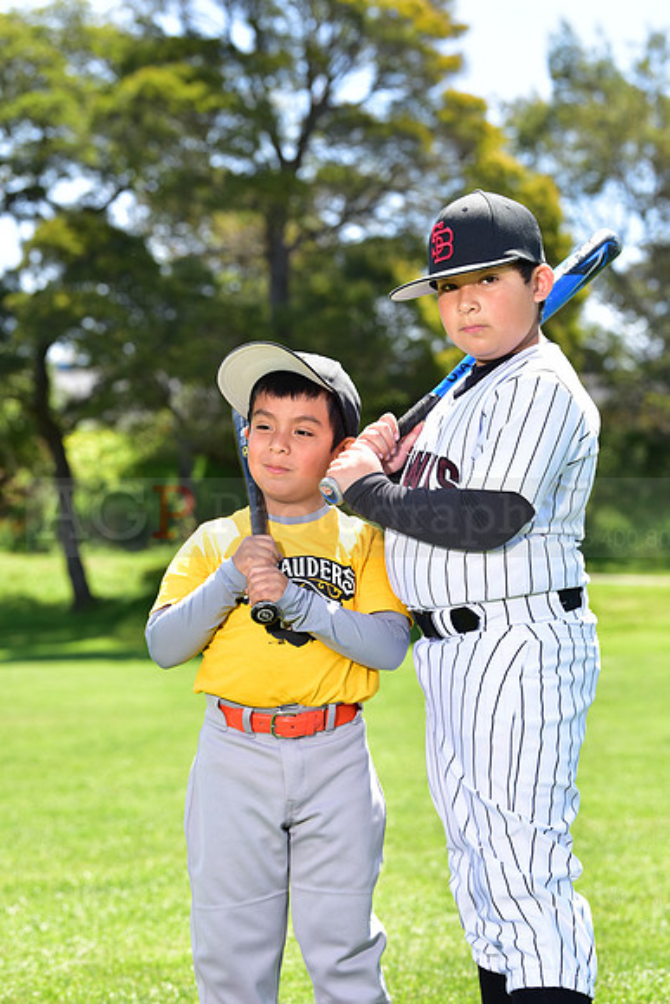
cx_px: 335
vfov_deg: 21.5
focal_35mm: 95
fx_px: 2650
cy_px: 502
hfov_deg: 14.4
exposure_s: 1/250
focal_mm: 95
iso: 160
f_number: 5.6
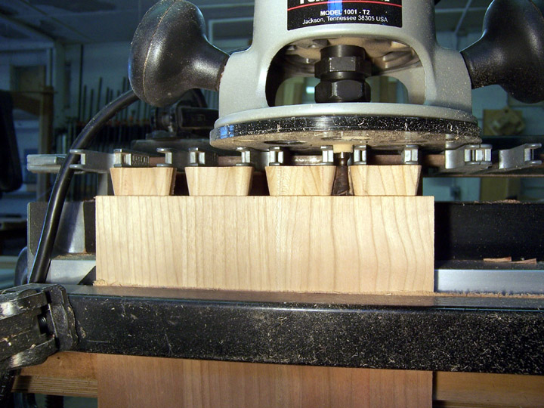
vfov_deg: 42.9
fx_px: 519
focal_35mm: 33
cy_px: 204
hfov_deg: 55.4
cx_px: 272
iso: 100
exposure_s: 1/30
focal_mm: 5.5
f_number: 3.4
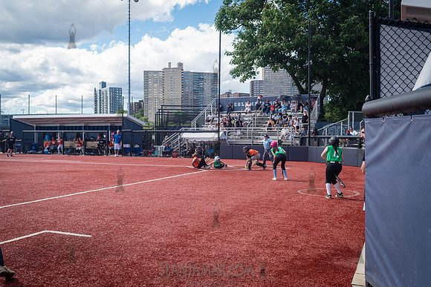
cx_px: 216
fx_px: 419
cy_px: 144
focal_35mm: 35
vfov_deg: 37.9
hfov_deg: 54.4
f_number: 4.5
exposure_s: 1/1600
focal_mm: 35
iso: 400
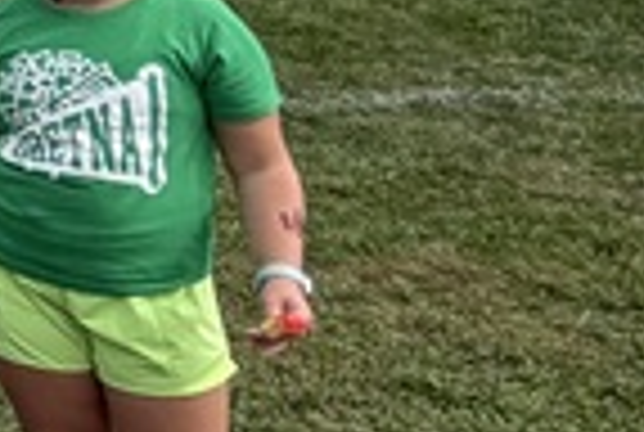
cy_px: -18
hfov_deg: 11.7
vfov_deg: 13.0
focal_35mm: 104
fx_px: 1864
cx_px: -1238
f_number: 2.2
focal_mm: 2.22
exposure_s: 1/770
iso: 25
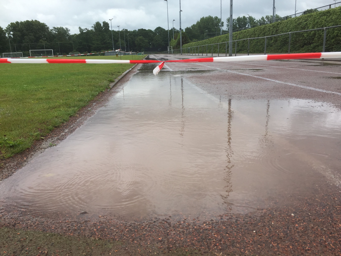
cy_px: 128
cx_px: 170
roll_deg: +2.0
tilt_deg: -12.8
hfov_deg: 61.7
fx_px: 286
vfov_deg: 48.2
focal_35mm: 29
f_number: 2.2
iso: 32
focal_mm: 4.15
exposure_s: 1/1041
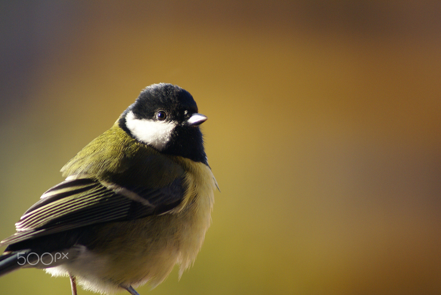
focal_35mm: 420
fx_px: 5151
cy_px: 148
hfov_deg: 4.9
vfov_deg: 3.3
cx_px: 220
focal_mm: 280
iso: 400
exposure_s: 1/500
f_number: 5.6
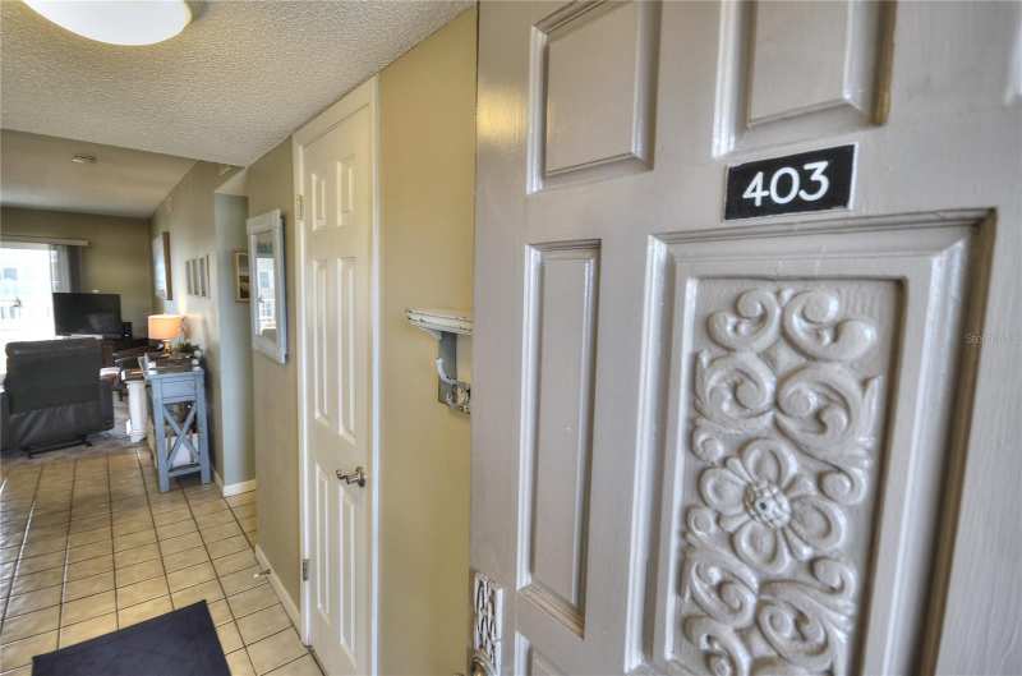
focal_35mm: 15
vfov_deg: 77.0
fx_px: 425
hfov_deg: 100.5
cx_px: 511
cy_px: 338
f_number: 4
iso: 200
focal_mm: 10
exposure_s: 1/20
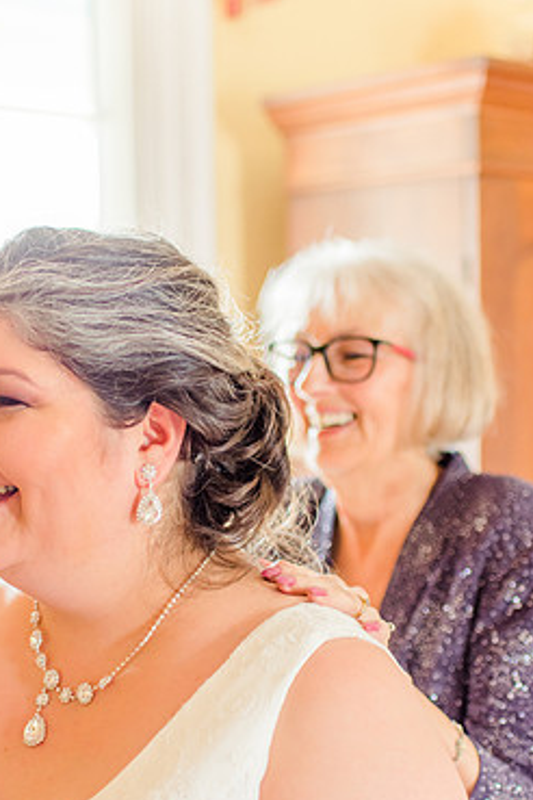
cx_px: 243
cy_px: 453
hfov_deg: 21.2
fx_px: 1421
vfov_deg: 31.4
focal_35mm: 64
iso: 800
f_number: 2
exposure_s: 1/100
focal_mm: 35
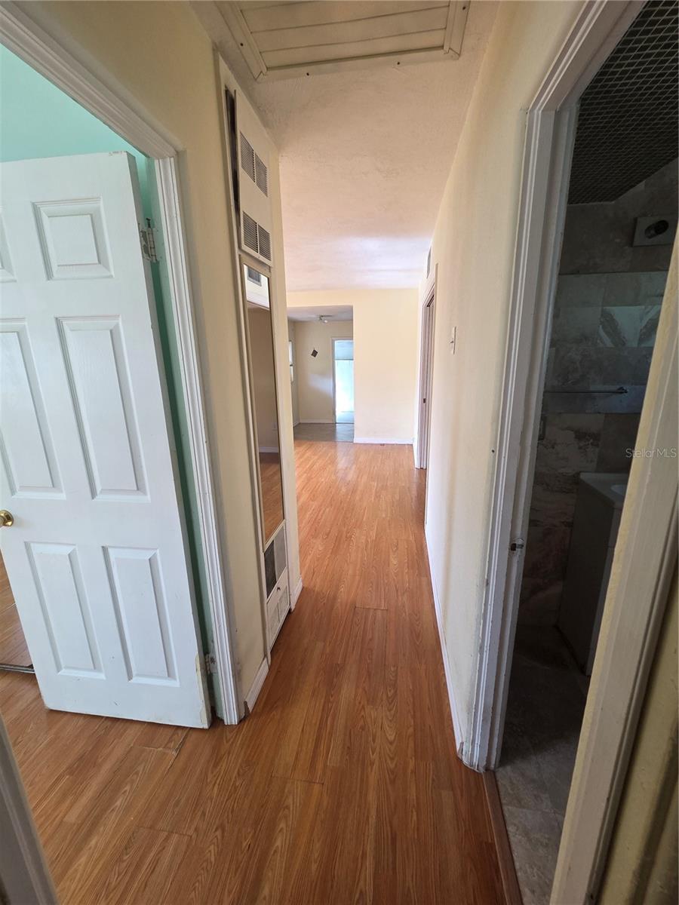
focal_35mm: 13
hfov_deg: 89.9
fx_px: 340
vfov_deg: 106.2
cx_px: 340
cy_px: 452
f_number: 2.2
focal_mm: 2.2
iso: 100
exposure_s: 1/120
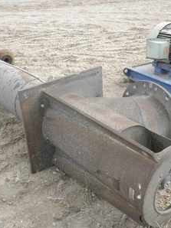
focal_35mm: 47
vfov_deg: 40.5
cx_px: 59
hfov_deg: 30.6
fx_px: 310
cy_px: 114
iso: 64
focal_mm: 6.1
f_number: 3.2
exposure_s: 1/160
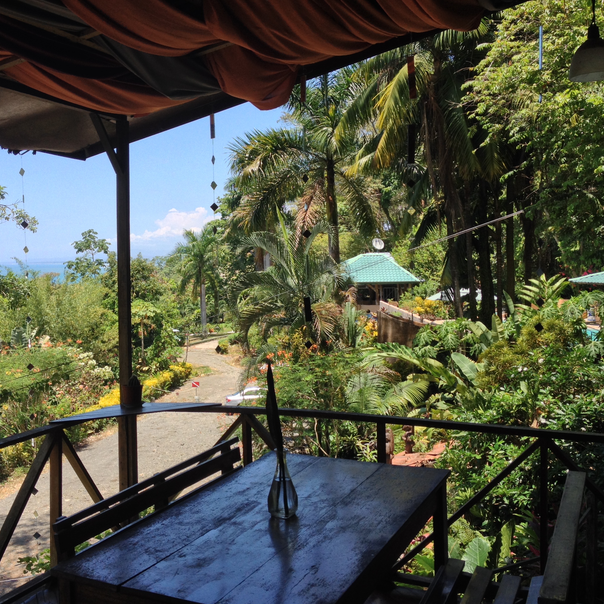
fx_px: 829
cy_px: 305
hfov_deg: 39.8
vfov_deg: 40.0
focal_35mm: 42
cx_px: 229
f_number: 2.4
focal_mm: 4.28
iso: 50
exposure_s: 1/657
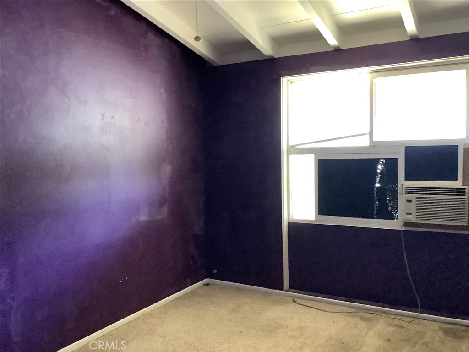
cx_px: 234
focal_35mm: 31
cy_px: 176
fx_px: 420
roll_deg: +1.0
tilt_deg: -5.1
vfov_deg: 45.4
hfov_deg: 58.4
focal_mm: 3.3
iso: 400
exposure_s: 1/30
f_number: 2.4
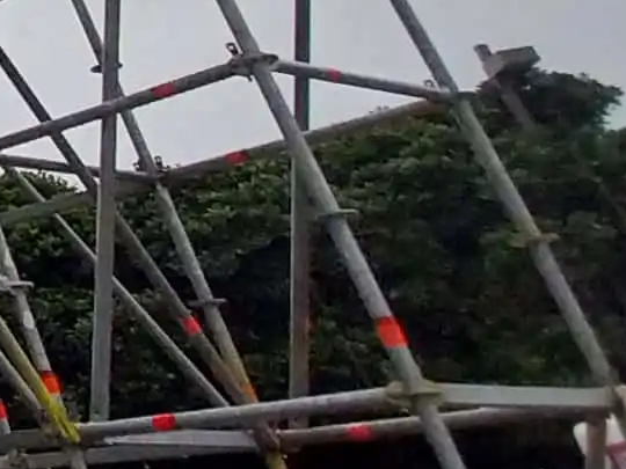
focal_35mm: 62
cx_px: -816
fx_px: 1121
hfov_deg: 16.1
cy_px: -169
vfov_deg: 21.1
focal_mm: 1.3
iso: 64
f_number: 2.2
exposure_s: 1/256
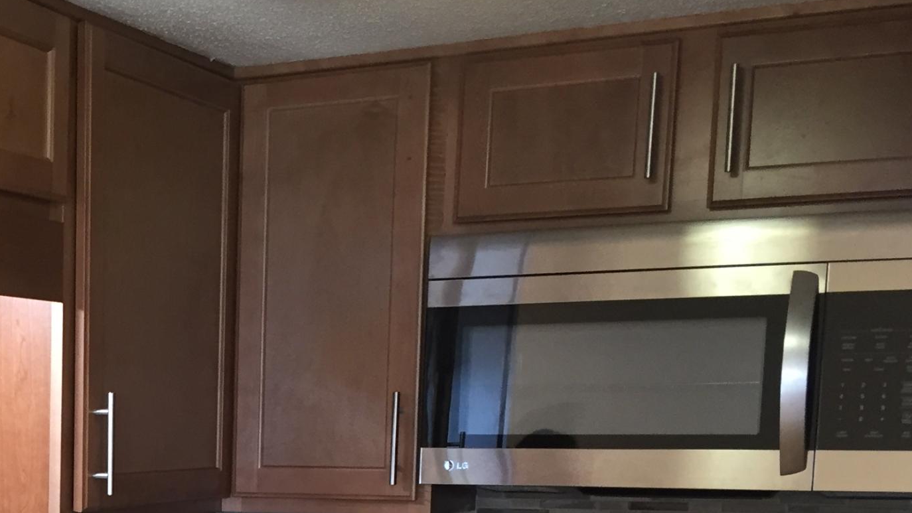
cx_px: 26
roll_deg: -0.5
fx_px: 1669
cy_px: 665
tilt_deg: -8.3
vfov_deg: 16.5
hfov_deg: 28.9
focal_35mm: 69
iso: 100
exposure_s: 1/30
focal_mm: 4.15
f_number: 2.2
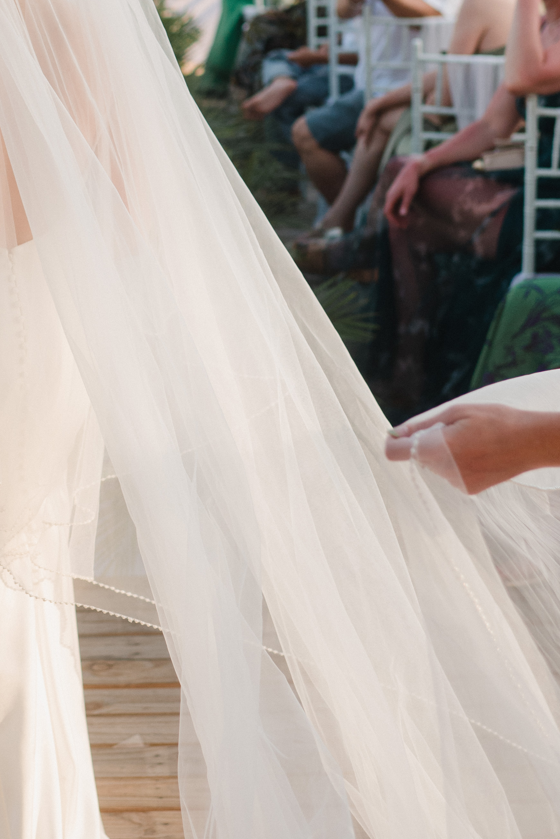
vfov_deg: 25.4
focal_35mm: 79
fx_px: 1843
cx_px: -21
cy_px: 211
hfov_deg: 16.8
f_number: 2.5
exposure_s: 1/5000
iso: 640
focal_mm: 35
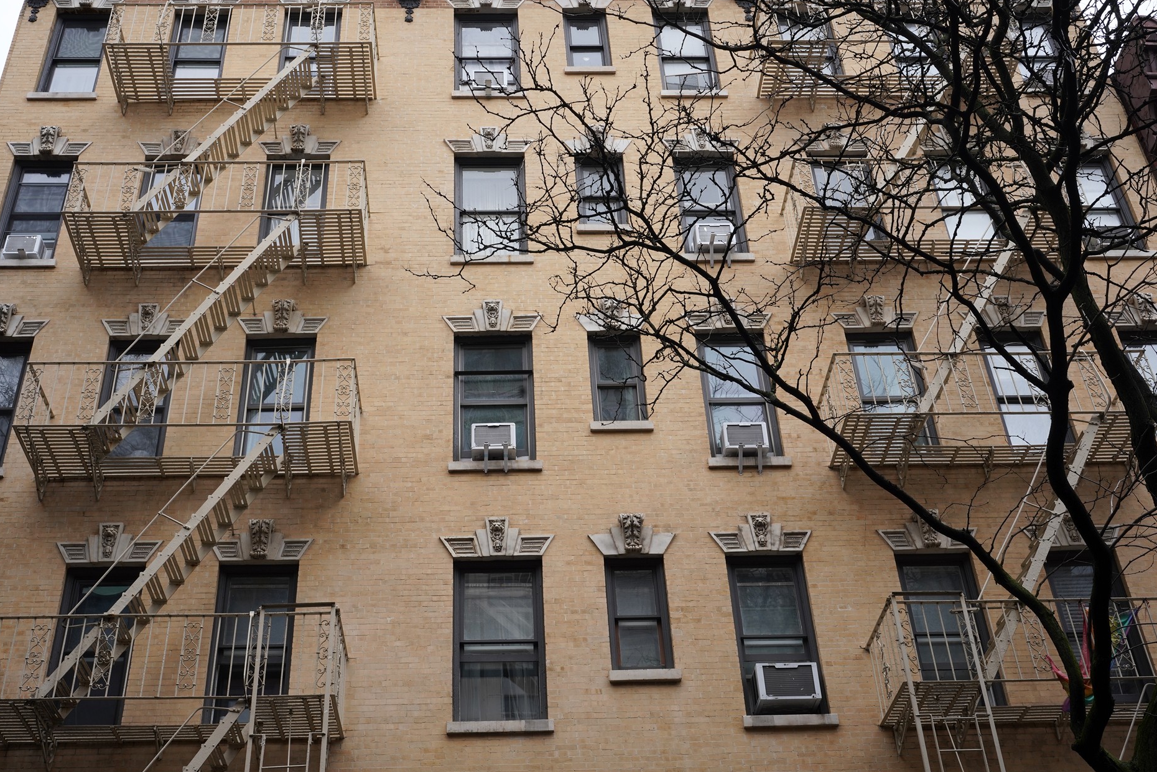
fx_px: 1382
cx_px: 546
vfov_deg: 31.2
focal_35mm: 43
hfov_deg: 45.4
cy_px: 397
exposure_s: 1/100
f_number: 14
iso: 400
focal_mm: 40
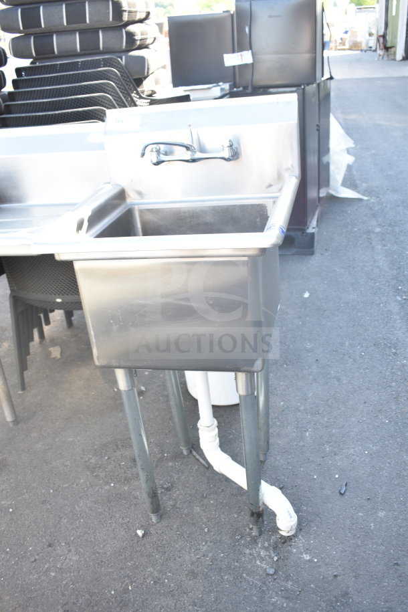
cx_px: 204
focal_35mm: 33
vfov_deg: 57.2
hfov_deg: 40.0
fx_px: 561
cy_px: 306
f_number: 4
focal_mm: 22
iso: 200
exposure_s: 1/60
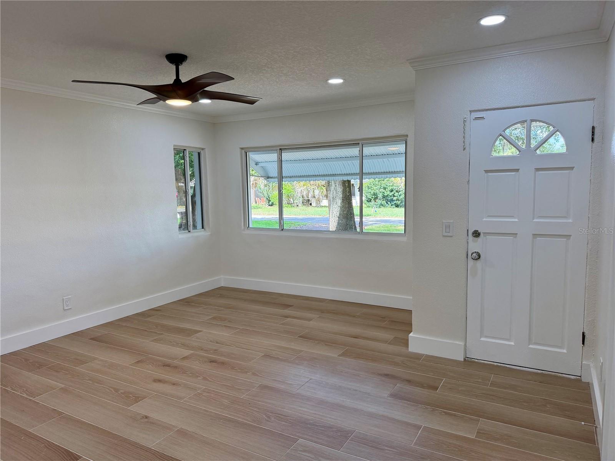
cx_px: 308
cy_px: 230
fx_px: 426
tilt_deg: -6.3
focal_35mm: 24
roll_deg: +1.1
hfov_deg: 71.6
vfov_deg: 56.8
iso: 125
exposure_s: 1/206
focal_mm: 6.76
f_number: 1.78
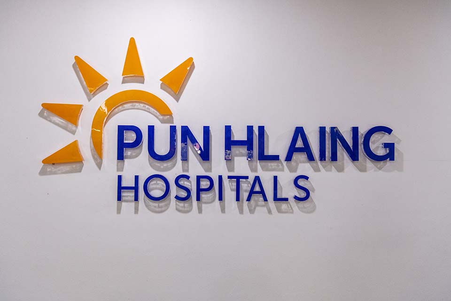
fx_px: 401
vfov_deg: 41.1
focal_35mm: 32
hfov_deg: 58.7
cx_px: 226
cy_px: 150
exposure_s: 1/250
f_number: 5.6
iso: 2500
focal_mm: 32
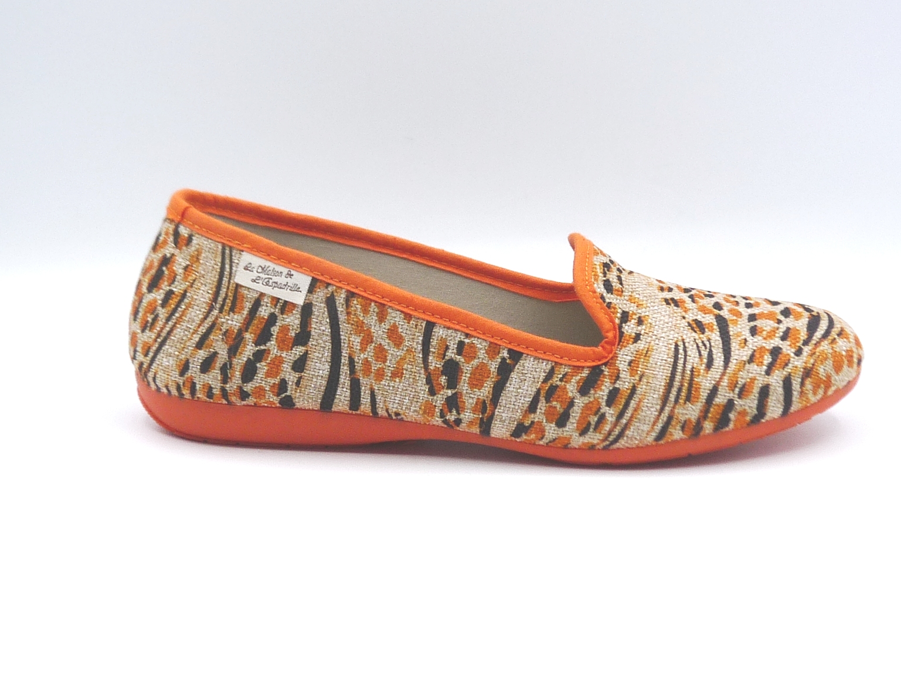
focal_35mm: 51
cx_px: 462
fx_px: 1328
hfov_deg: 37.5
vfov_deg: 28.6
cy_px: 329
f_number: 4.5
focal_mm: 4.9
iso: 100
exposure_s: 1/200
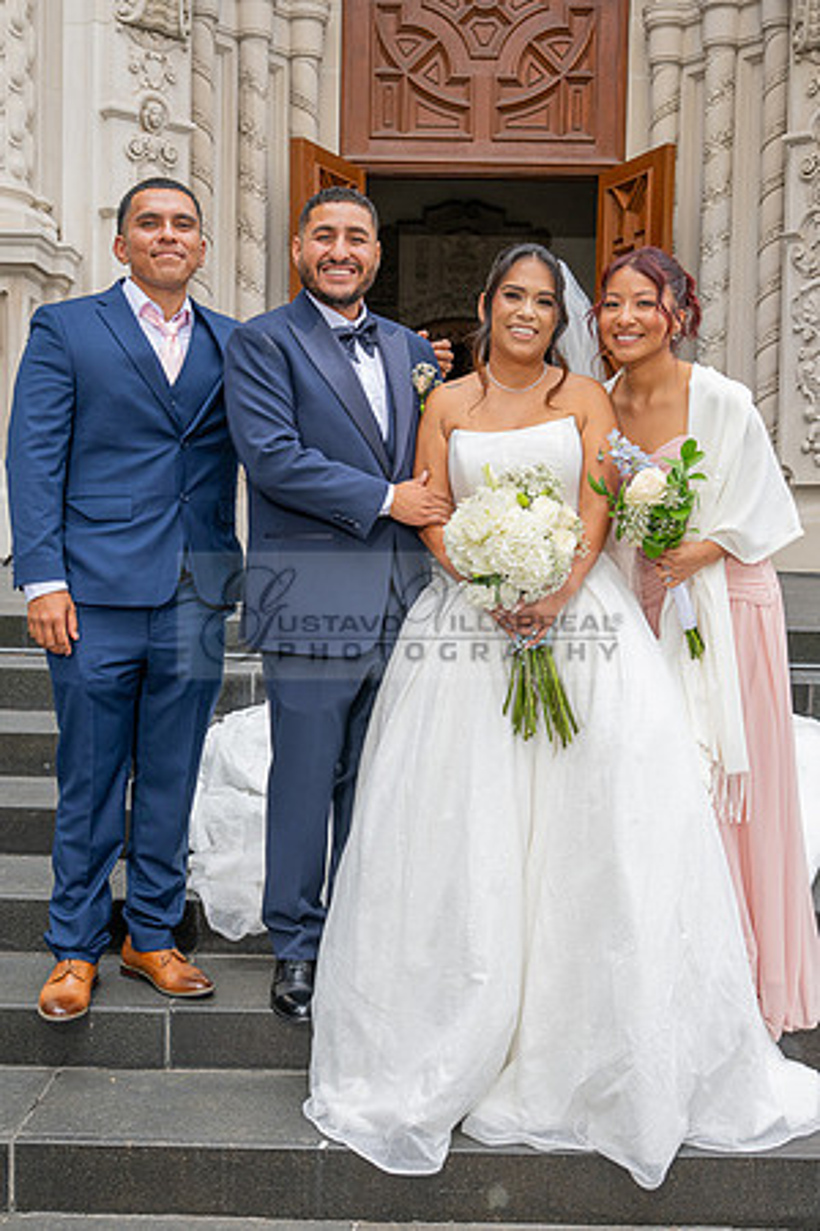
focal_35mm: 44
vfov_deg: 44.3
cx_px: 425
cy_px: 616
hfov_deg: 30.3
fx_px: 1512
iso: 200
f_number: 5.6
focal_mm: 29.5
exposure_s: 1/200
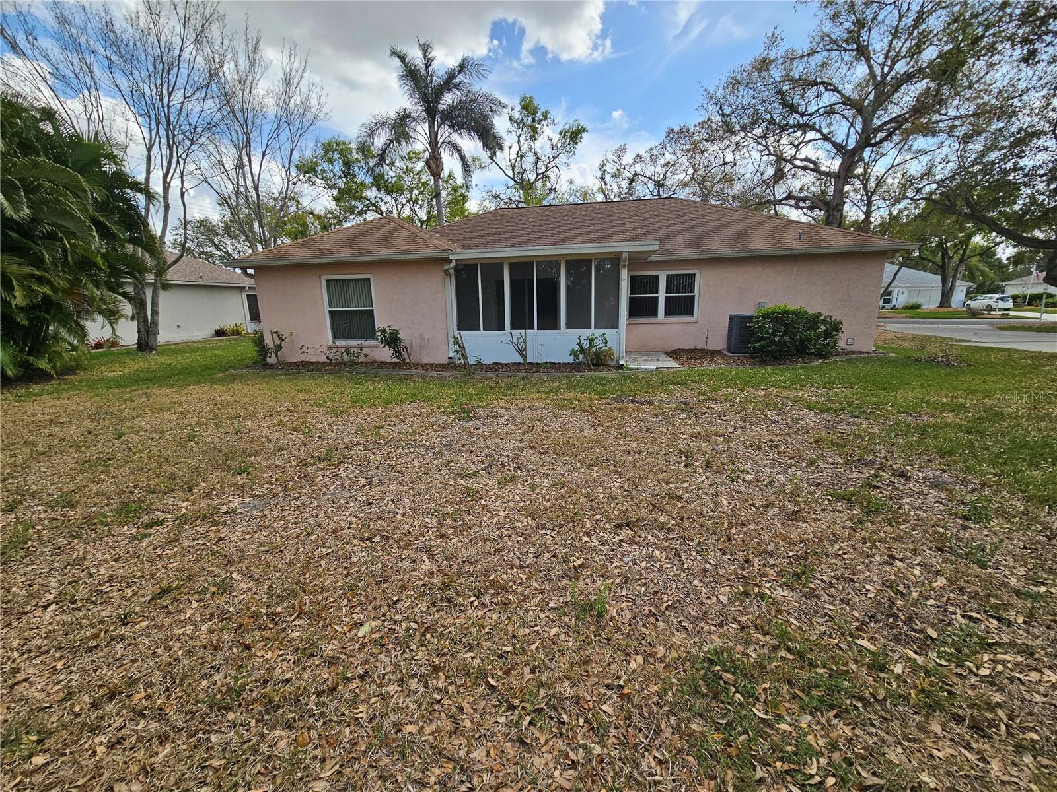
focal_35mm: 13
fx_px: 397
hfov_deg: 106.2
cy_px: 396
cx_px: 528
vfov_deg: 89.9
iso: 50
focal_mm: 2.2
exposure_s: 1/1142
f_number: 2.2
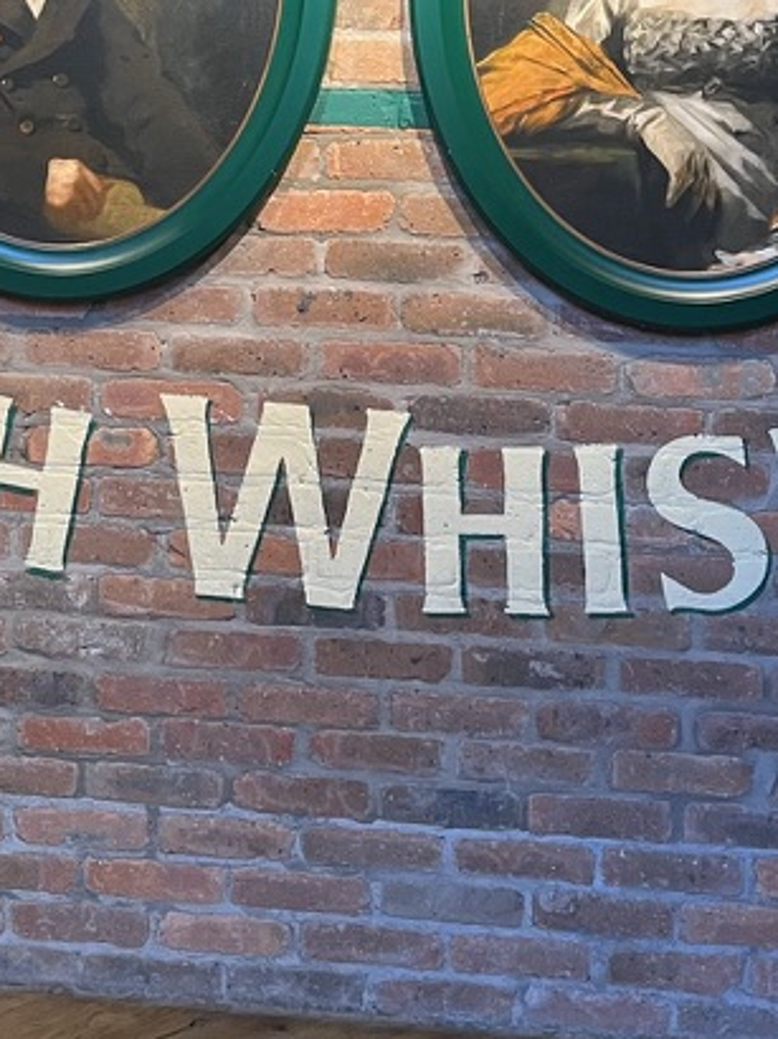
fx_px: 1950
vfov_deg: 28.7
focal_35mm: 65
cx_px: 314
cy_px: 117
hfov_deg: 22.5
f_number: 1.6
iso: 125
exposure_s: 1/76
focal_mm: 5.1
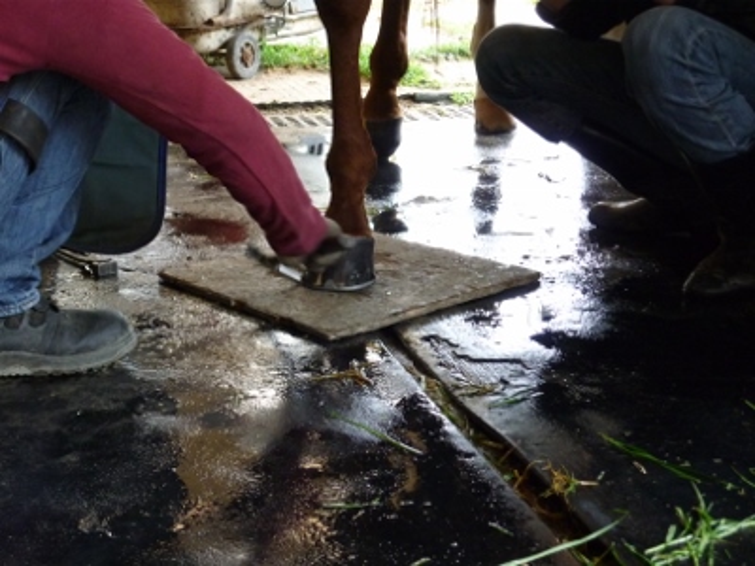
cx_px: 378
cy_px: 283
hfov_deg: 28.2
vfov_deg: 21.3
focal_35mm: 69
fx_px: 1505
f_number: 3.9
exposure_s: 1/50
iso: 400
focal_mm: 11.4
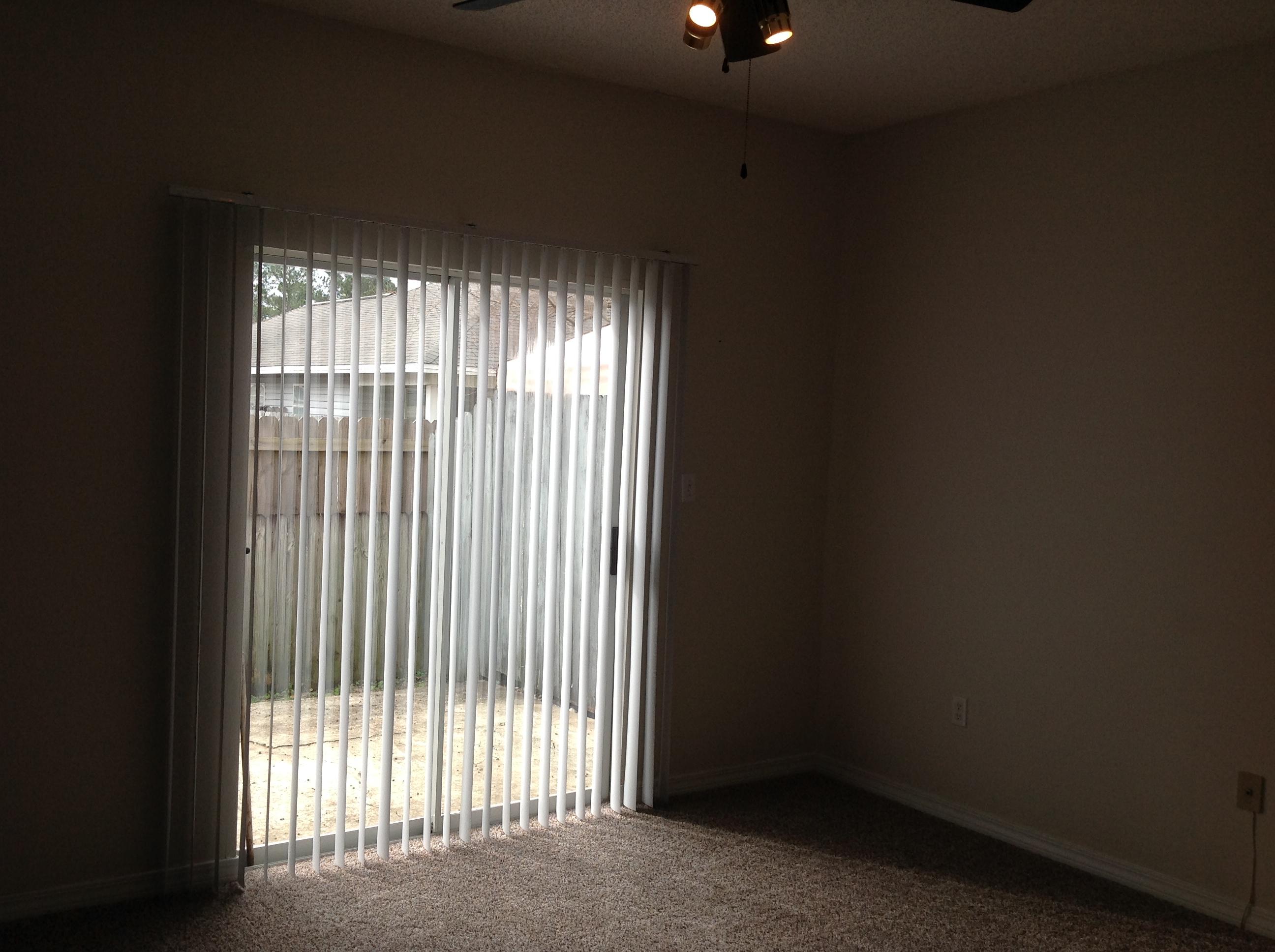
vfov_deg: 40.6
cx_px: 638
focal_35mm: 35
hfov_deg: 52.7
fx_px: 1287
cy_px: 476
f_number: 2.4
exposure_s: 1/219
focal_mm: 4.28
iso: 50
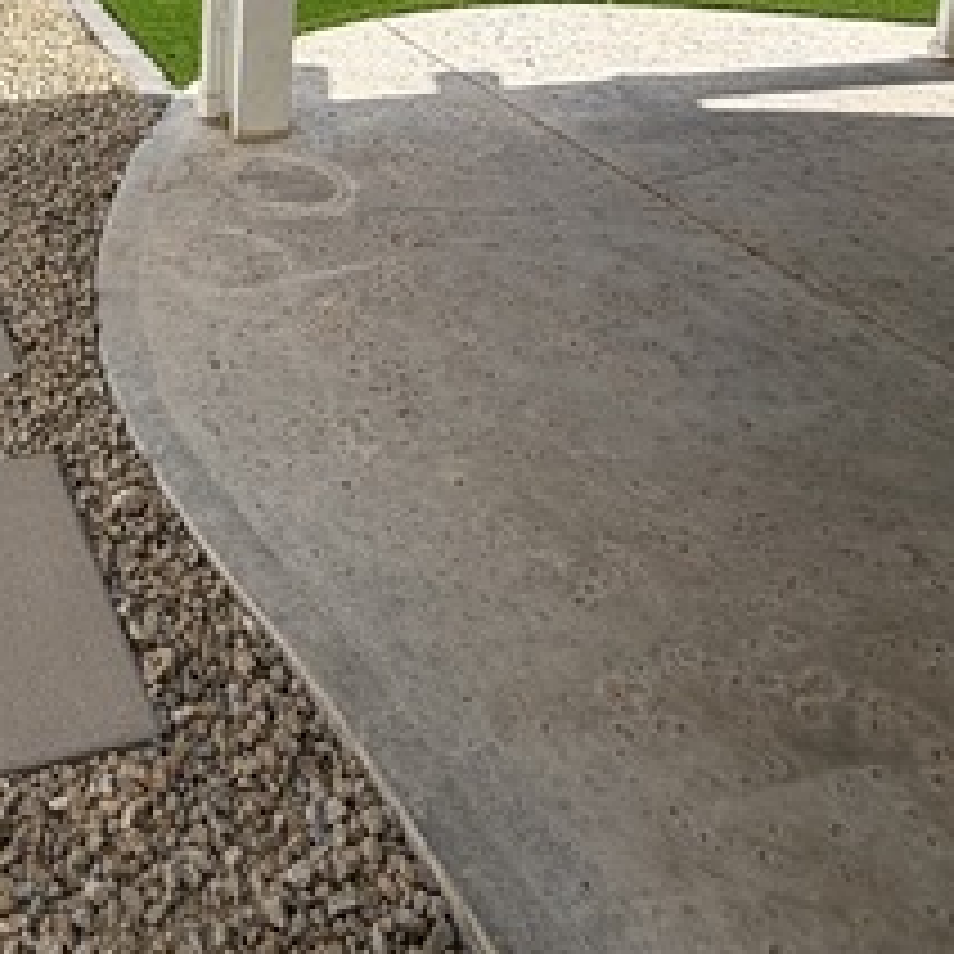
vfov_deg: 36.2
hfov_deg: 38.2
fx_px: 1216
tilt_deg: -11.4
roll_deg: -0.4
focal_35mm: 39
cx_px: 4
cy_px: -101
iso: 32
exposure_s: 1/770
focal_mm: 2.22
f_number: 2.2
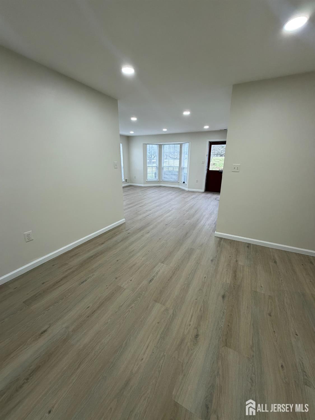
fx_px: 170
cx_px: 158
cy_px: 210
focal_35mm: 14
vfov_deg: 102.0
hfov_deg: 85.7
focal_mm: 2.22
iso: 160
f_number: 2.2
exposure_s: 1/121
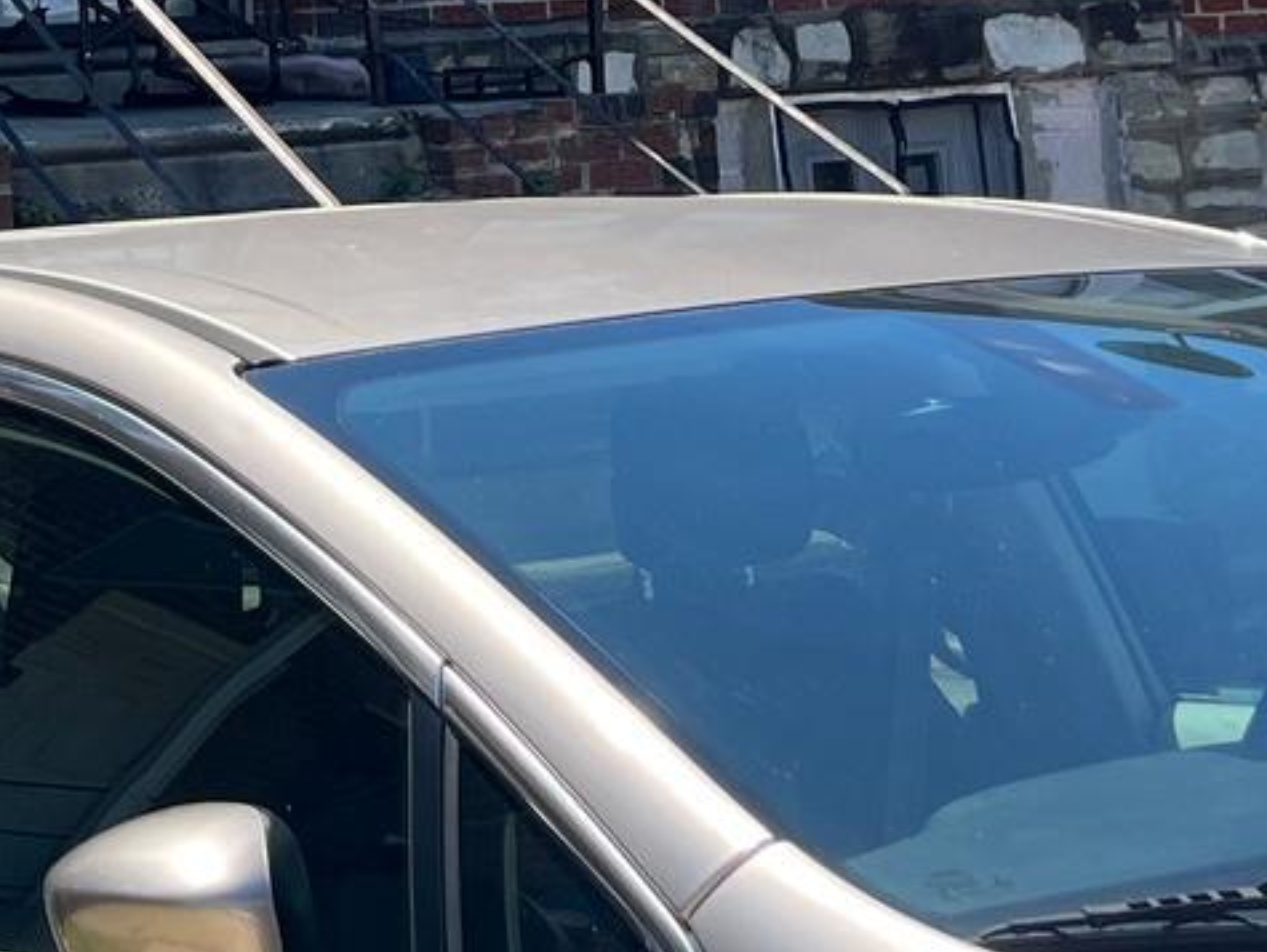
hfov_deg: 16.2
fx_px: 4102
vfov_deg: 12.6
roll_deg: +4.3
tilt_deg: +8.0
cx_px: -563
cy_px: -456
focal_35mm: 112
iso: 50
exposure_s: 1/1129
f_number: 1.6
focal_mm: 5.1
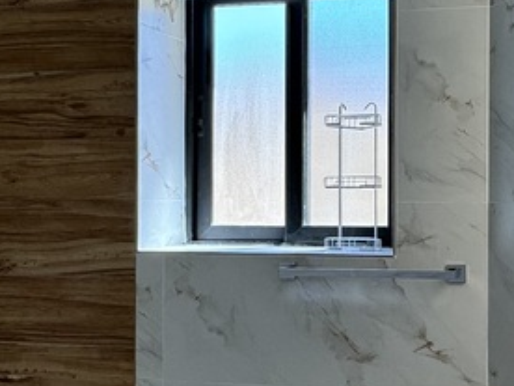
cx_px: 397
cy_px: 201
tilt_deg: -0.1
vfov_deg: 28.0
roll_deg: -0.9
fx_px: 772
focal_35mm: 52
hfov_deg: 35.8
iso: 50
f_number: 2.2
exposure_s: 1/100
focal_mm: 2.22
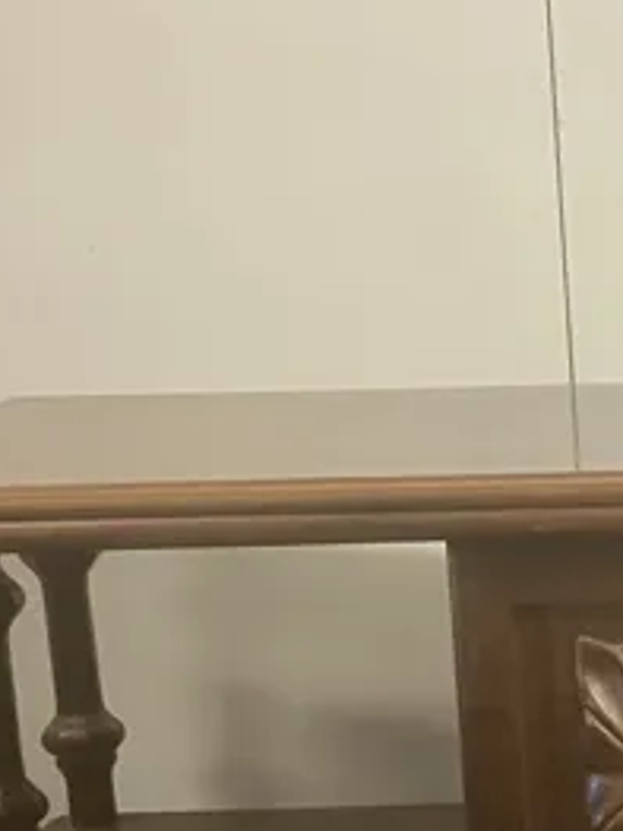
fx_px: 2618
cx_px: 870
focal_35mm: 109
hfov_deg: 13.0
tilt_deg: -15.4
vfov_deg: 17.5
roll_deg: +0.8
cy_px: 878
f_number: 1.8
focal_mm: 3.99
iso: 200
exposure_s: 1/50
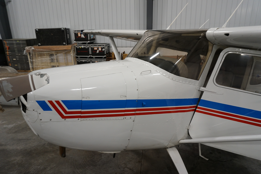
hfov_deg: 73.7
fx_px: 174
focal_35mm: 24
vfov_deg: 53.2
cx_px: 130
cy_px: 87
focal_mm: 16
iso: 640
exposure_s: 1/30
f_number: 5
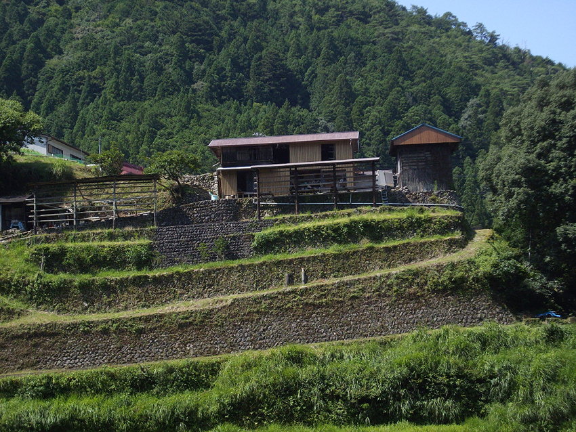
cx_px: 288
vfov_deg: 19.1
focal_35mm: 77
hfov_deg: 25.3
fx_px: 1282
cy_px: 216
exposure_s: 1/400
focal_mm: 12.8
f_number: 4.2
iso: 80
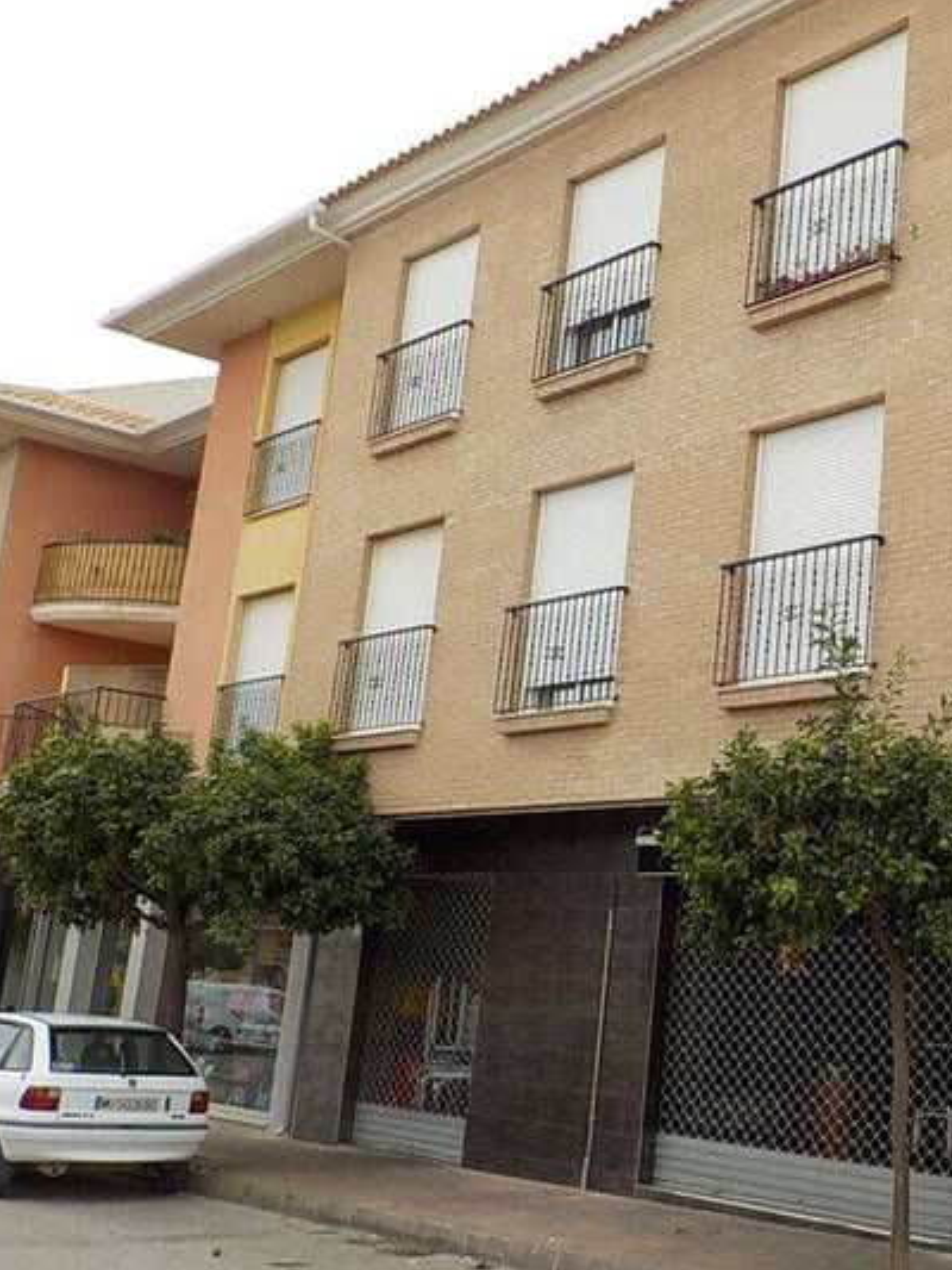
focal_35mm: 45
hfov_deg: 30.5
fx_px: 1649
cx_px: 890
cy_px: 577
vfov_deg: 42.0
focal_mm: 4.1
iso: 125
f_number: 3.3
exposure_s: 1/400
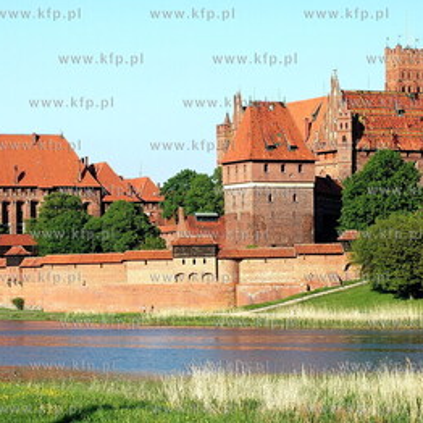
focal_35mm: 136
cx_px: 158
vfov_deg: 12.8
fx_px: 1880
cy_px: 212
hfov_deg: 12.8
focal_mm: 70
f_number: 11
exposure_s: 1/250
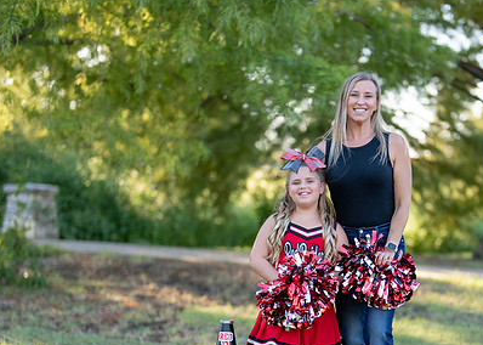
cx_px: 329
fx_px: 1193
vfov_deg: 16.3
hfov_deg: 22.8
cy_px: 276
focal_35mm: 87
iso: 100
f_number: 1.2
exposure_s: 1/800
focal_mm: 50
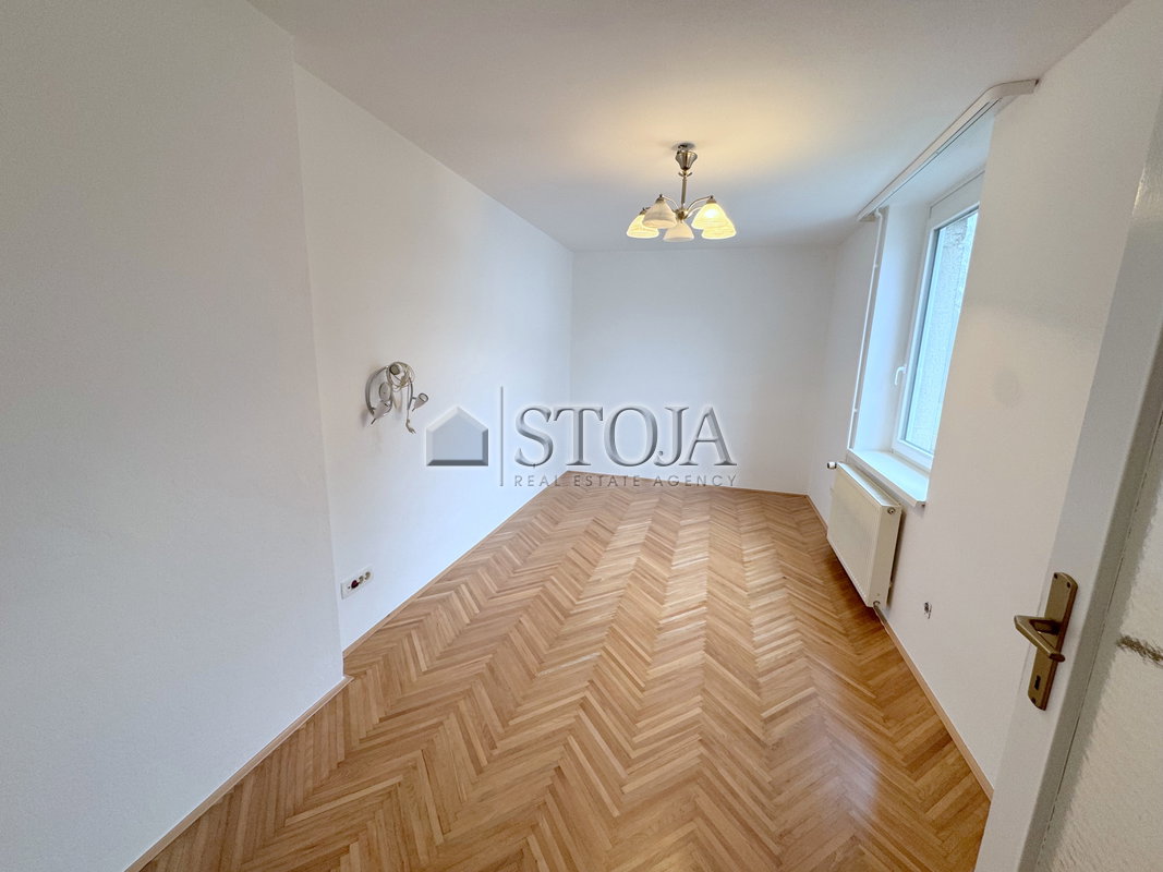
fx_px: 470
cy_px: 436
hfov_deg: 102.1
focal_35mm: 14
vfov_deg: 85.7
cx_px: 582
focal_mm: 2.22
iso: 100
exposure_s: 1/100
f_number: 2.2
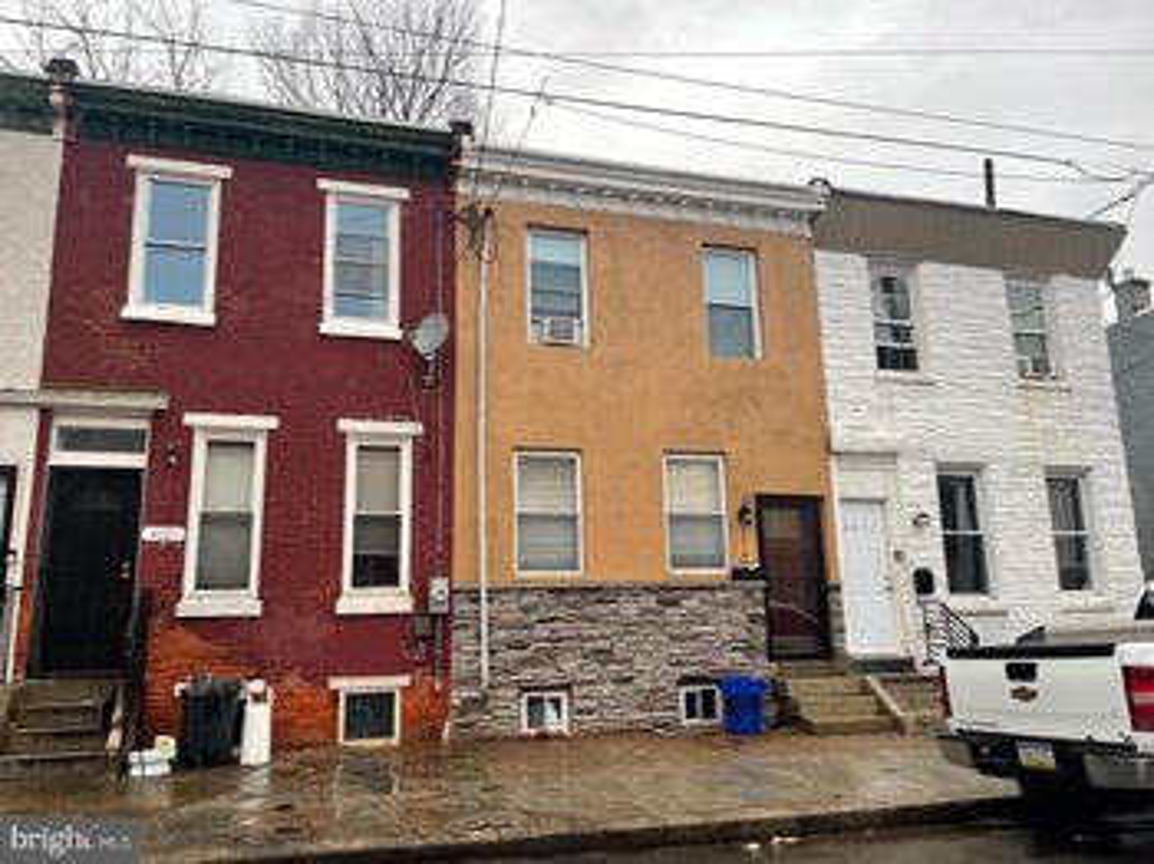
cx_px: 577
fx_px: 866
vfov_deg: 53.0
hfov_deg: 67.3
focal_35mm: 26
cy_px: 432
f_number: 1.6
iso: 32
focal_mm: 4.2
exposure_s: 1/302
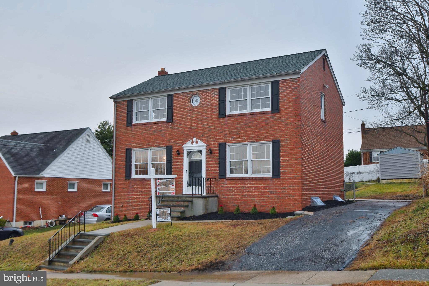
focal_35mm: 36
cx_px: 214
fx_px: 429
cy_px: 143
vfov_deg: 36.9
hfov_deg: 53.1
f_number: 9
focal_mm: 24
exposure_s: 1/80
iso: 400
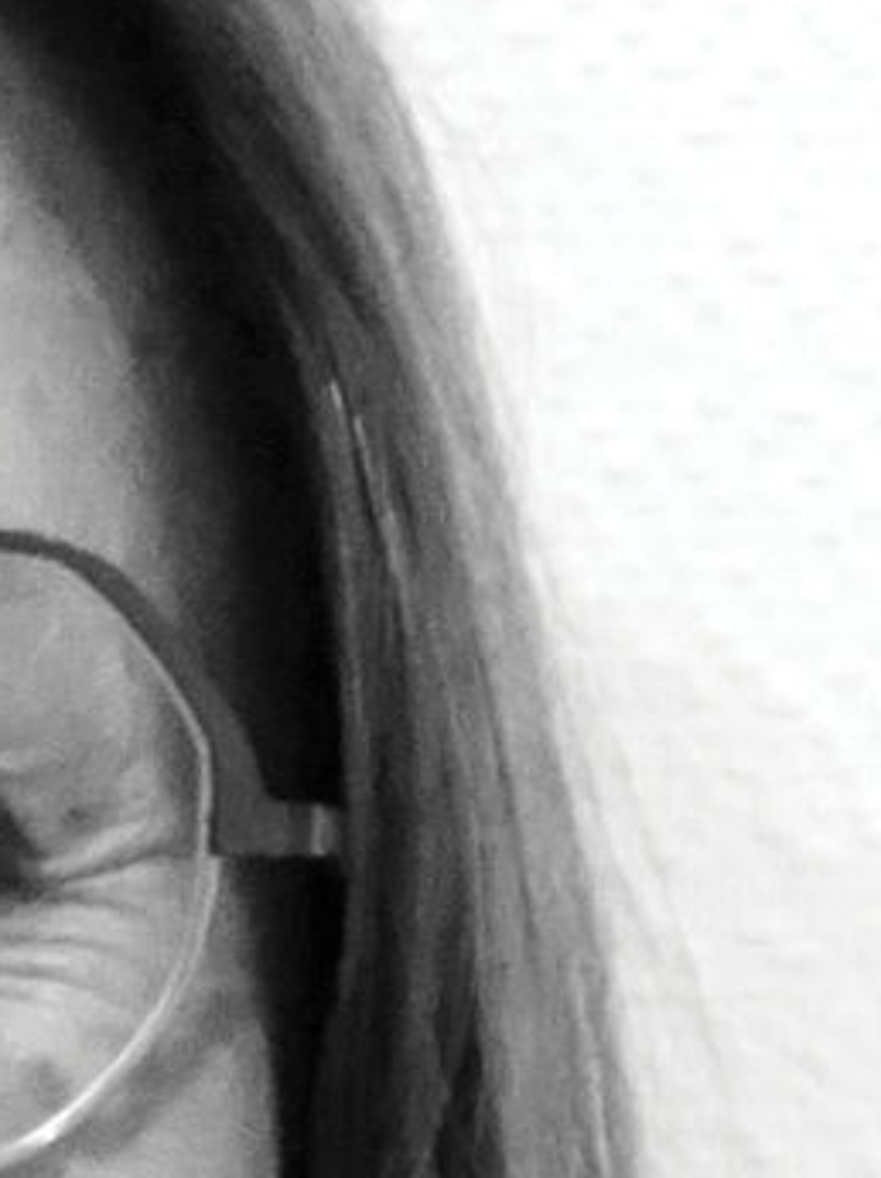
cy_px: 2325
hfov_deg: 3.5
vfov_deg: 4.7
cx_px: -673
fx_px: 14143
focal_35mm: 416
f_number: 4.5
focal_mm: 9.52
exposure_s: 1/50
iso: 800
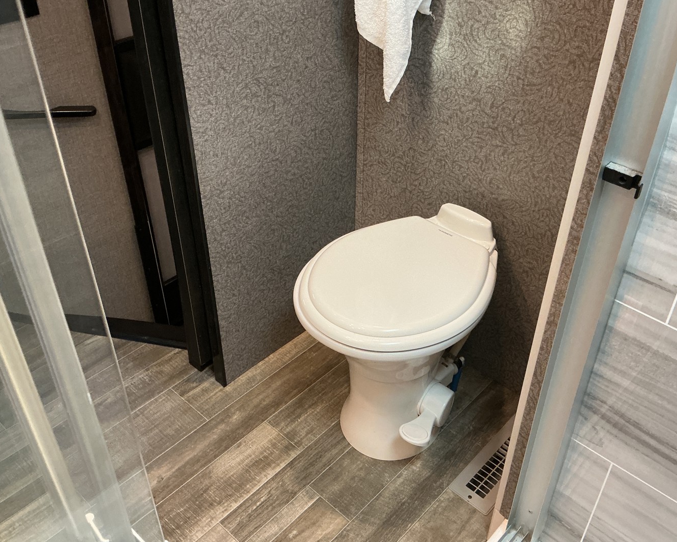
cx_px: 362
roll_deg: +1.3
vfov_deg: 43.4
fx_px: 681
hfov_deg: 52.8
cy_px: 262
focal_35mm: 34
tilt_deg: -38.1
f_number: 1.8
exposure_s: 1/60
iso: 200
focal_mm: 3
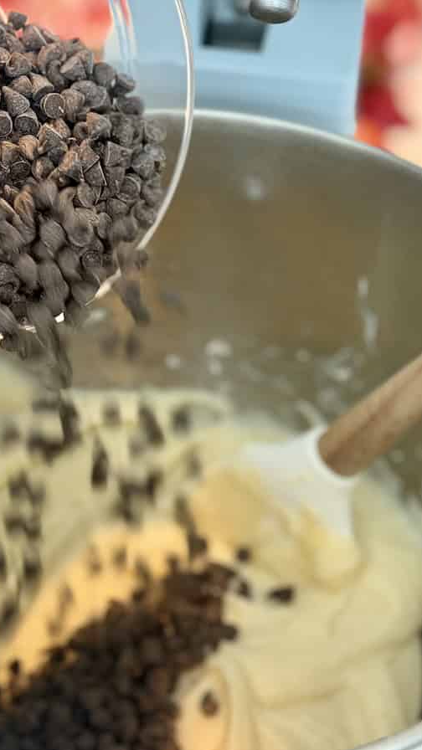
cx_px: 133
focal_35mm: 70
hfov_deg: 17.2
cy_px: 376
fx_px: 1393
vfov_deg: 30.2
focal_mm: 6.8
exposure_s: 1/40
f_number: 1.8
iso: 320
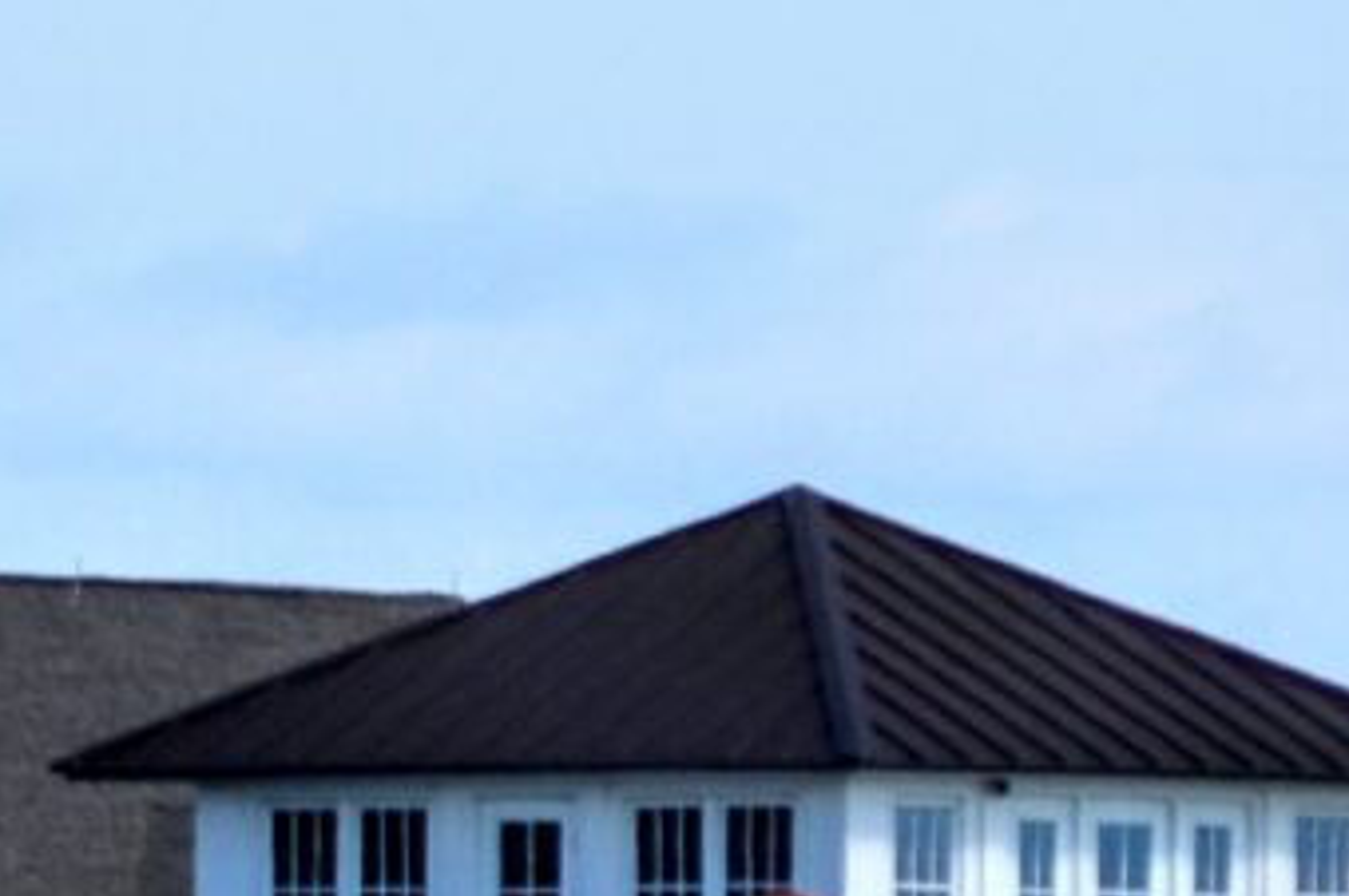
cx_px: 179
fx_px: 84679
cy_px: 902
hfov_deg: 0.9
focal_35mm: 2262
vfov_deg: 0.6
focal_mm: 200
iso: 110
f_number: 5.6
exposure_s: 1/500
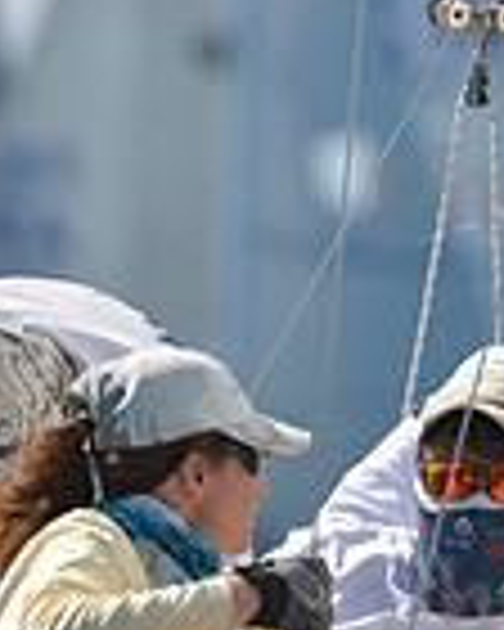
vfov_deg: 1.7
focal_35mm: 1166
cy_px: 848
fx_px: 21741
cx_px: 140
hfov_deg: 1.3
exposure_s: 1/1000
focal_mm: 300
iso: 200
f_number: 6.3
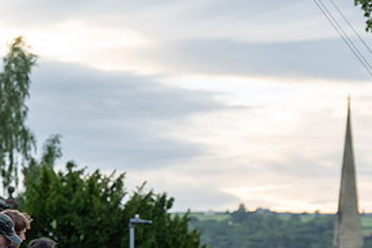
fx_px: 1642
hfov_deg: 12.9
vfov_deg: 8.6
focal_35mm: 159
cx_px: 187
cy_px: 272
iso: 800
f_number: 3.2
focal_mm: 97
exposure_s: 1/640
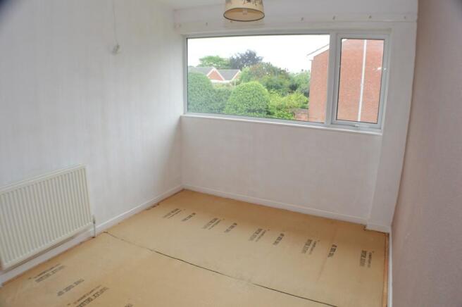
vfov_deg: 43.5
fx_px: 385
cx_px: 231
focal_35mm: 30
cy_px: 154
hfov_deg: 62.0
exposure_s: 1/125
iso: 400
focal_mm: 20
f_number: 5.6
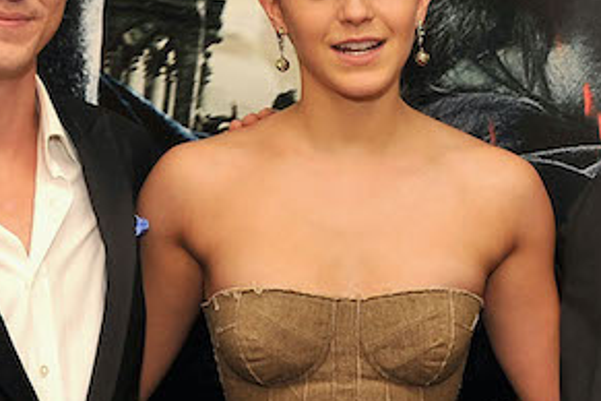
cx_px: 727
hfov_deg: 14.2
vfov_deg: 9.7
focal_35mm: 140
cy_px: 412
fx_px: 2337
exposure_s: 1/80
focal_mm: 34
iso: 640
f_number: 5.6
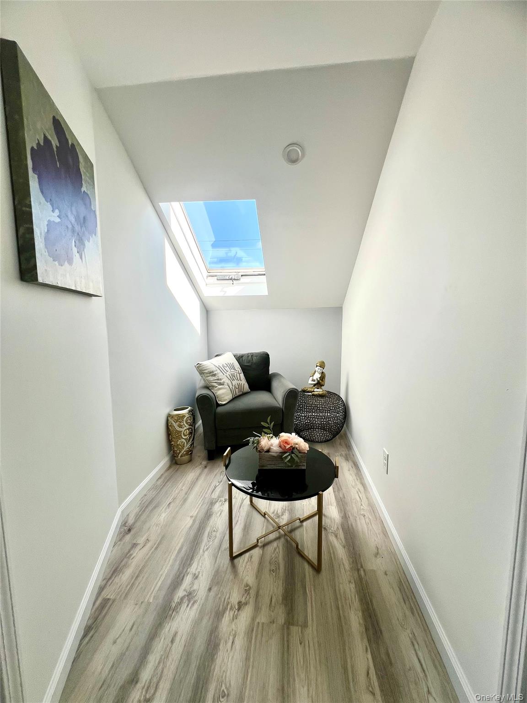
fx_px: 264
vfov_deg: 106.2
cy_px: 352
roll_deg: +0.6
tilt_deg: -6.2
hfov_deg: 89.9
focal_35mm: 13
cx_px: 264
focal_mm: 1.57
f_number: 1.8
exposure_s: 1/369
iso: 32
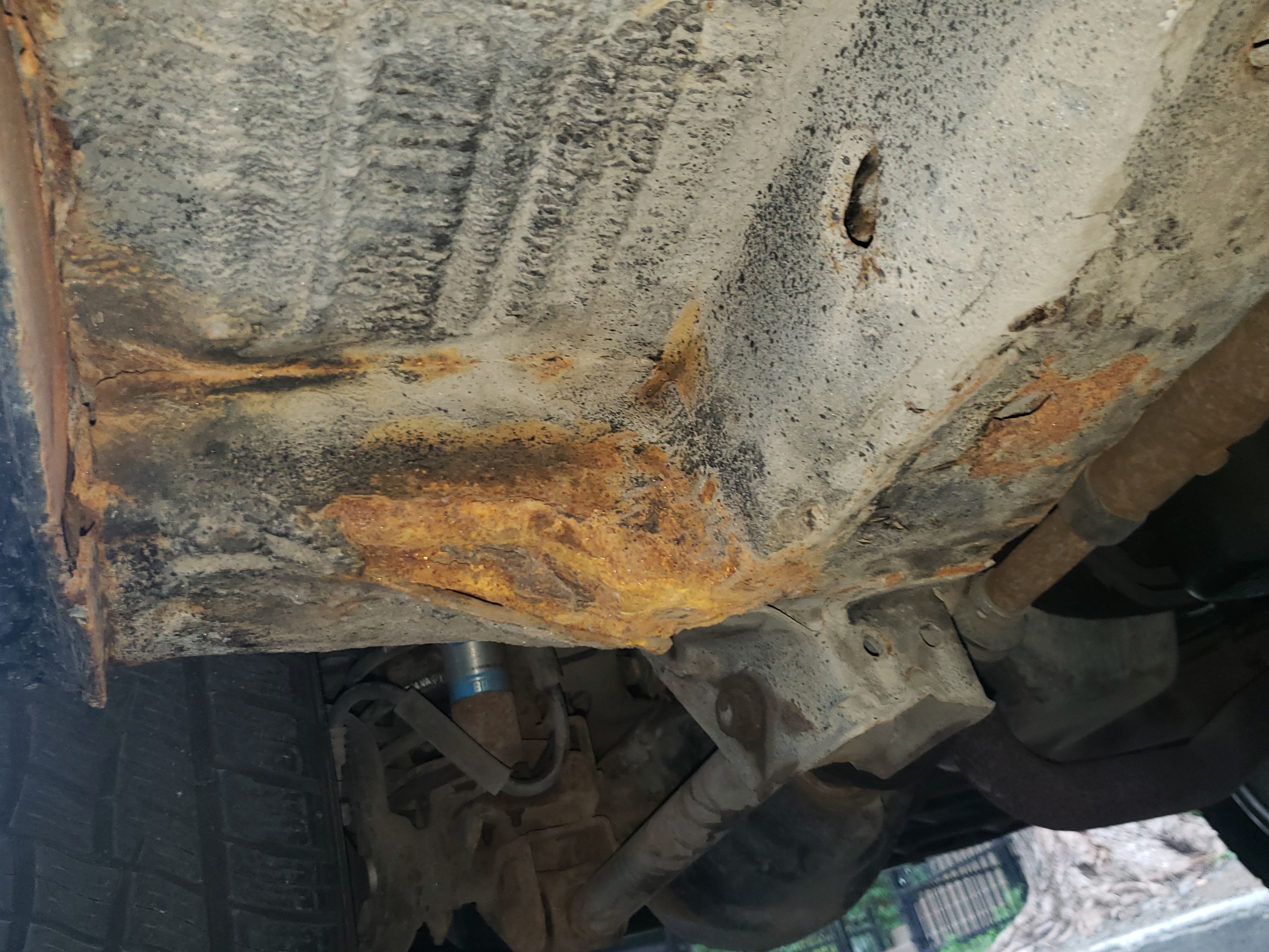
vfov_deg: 53.1
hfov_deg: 67.3
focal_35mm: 26
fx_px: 953
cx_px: 634
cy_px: 476
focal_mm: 4.3
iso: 125
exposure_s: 1/19
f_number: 1.5
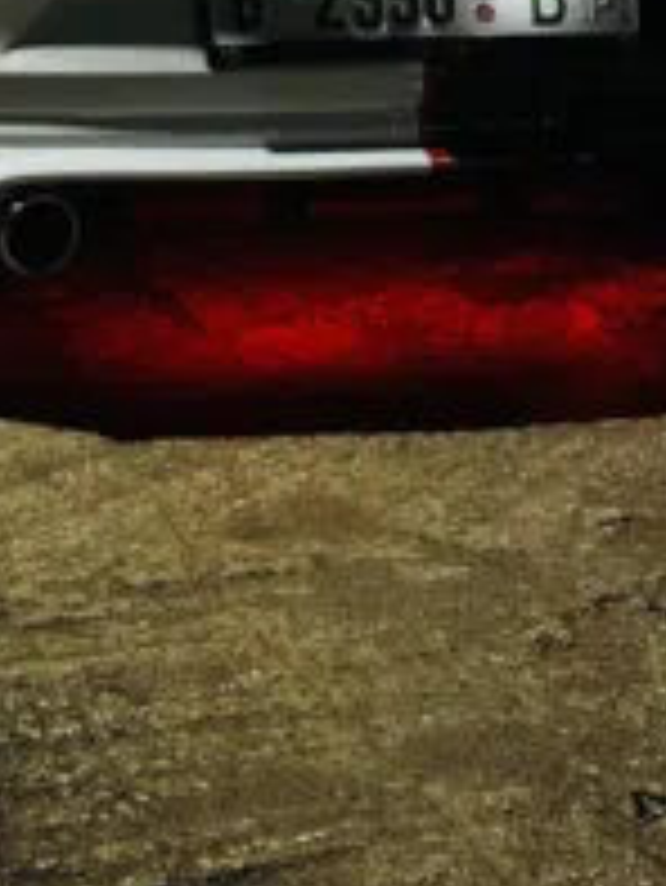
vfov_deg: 14.8
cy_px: -92
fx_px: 3331
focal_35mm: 130
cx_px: 135
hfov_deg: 11.4
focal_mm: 6.76
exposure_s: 1/50
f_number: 1.78
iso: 160
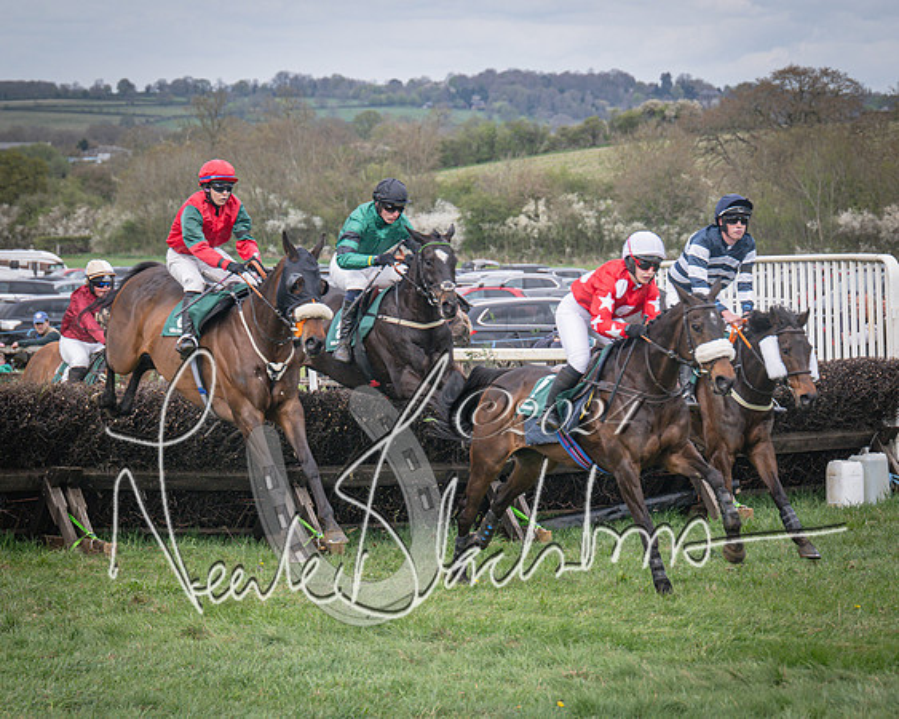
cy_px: 401
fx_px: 4348
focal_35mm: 163
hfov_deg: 11.8
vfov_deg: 9.4
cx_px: 438
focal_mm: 98
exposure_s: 1/800
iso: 400
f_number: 5
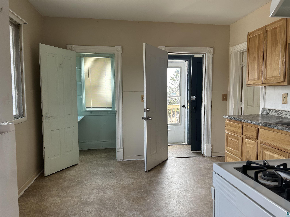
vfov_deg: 53.1
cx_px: 145
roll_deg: +0.8
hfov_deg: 67.3
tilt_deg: -4.1
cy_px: 108
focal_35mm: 26
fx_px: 218
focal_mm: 5.7
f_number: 1.5
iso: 50
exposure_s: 1/121
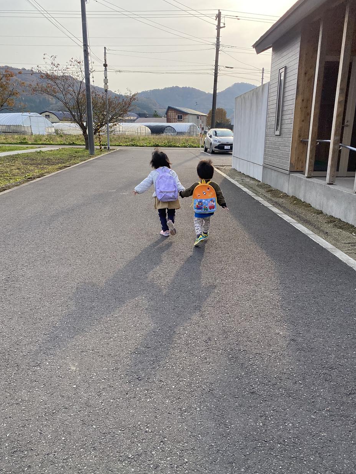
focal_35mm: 27
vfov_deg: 65.3
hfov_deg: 51.3
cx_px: 184
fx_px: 370
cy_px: 240
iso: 32
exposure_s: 1/1565
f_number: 1.8
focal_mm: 4.25
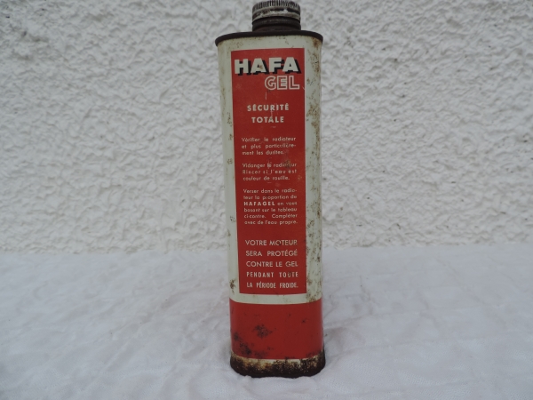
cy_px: 200
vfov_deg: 56.8
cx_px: 266
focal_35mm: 24
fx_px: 370
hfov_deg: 71.6
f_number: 3
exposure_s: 1/250
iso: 80
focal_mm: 4.3
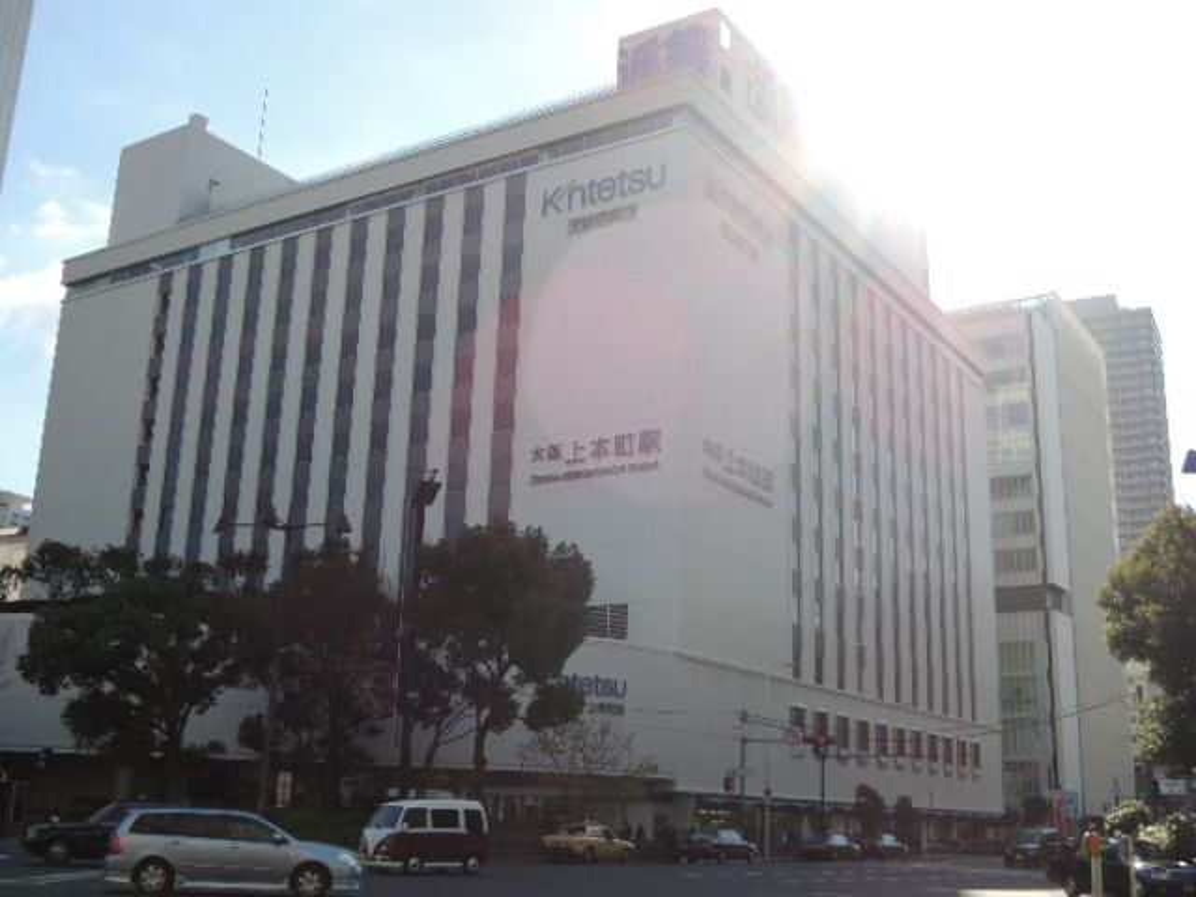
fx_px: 1382
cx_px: 598
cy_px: 448
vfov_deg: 36.0
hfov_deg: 46.8
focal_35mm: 40
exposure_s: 1/1000
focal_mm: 7.2
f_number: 3.3
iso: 100
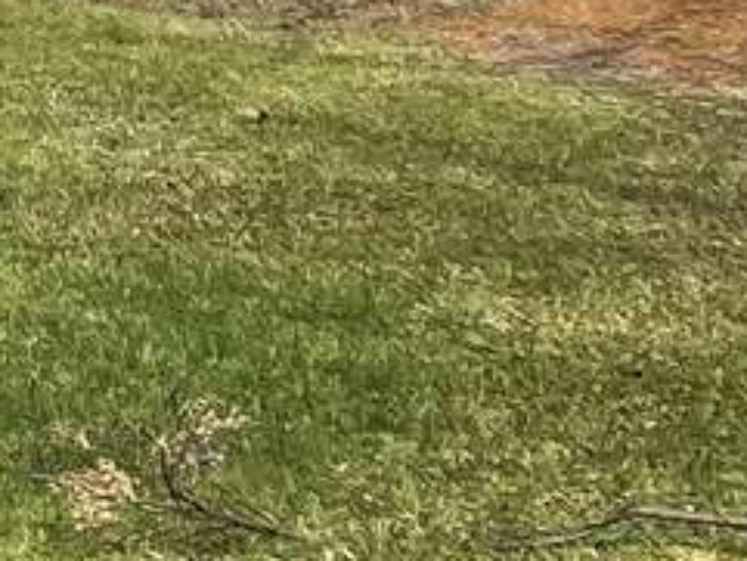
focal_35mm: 207
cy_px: -480
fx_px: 4469
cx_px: -2086
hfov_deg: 7.3
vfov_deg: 7.0
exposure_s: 1/2681
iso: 32
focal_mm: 4.2
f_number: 1.6
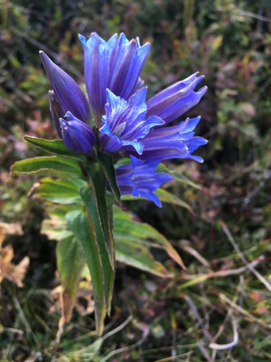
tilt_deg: -51.3
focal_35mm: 29
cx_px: 136
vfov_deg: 61.7
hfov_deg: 48.2
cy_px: 181
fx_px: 303
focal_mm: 4.15
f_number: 2.2
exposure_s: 1/123
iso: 25
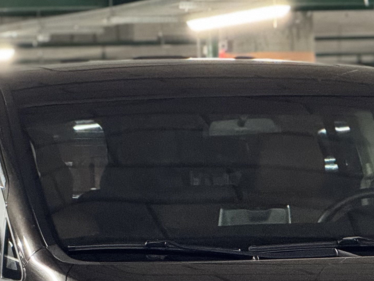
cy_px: 382
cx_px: 213
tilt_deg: -2.2
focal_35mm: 335
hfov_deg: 5.9
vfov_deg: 4.4
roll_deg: +2.1
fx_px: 3619
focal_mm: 15.66
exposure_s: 1/33
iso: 640
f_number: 2.8
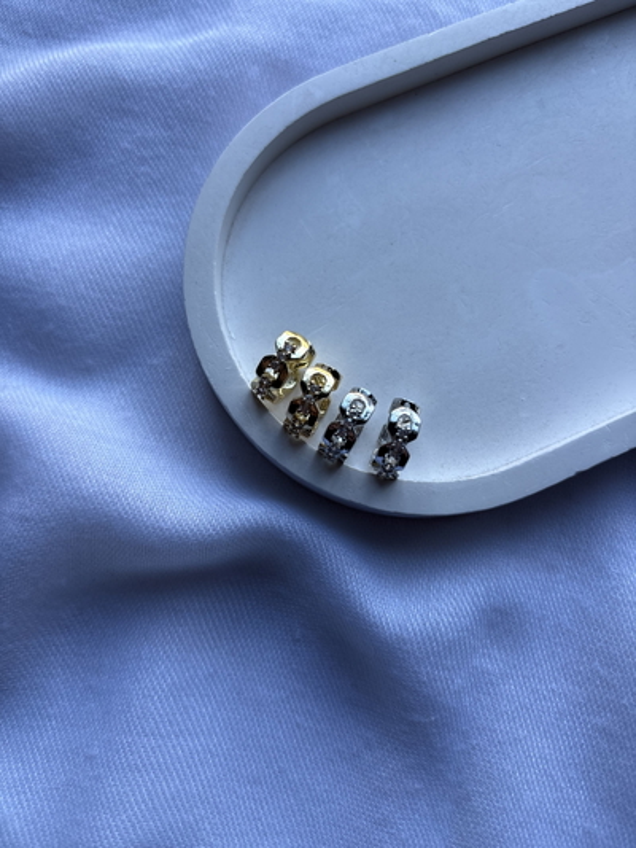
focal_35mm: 26
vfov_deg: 67.3
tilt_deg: -80.5
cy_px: 424
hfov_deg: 53.1
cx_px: 318
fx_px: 637
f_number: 1.6
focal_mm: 5.96
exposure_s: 1/132
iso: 32
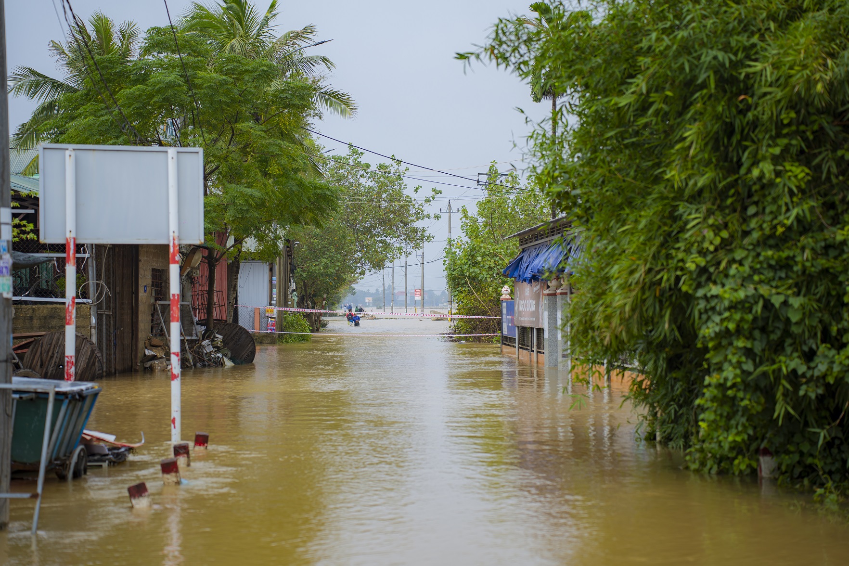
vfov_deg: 18.2
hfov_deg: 27.0
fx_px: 1769
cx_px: 424
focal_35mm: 75
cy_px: 283
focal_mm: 75
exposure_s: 1/320
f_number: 2.8
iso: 100
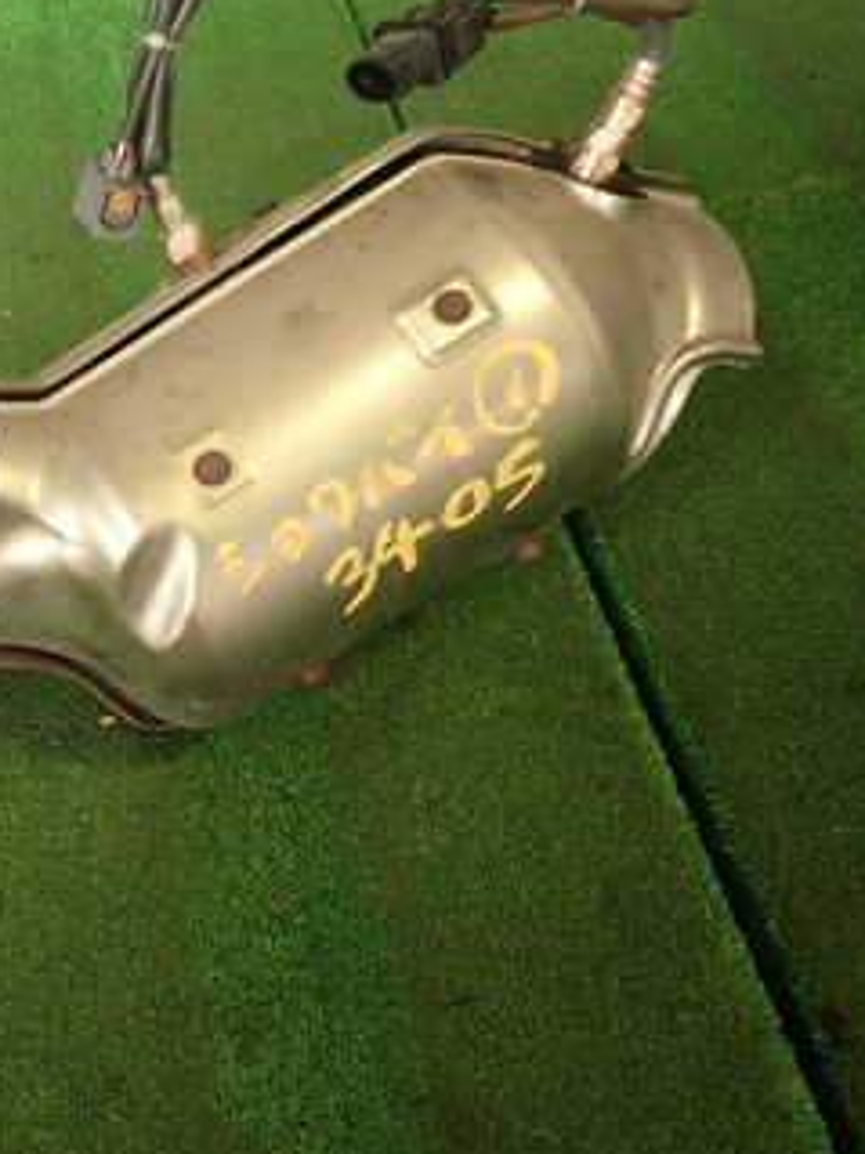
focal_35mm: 47
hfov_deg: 26.9
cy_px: 604
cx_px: -206
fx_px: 1567
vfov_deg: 40.4
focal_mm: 4.5
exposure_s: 1/50
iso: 200
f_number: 2
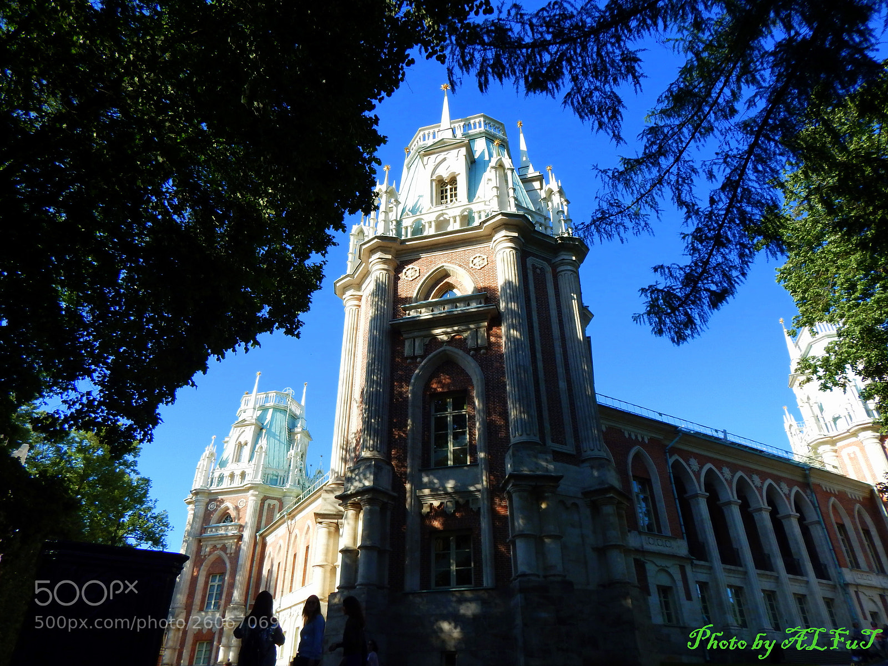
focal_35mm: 22
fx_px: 564
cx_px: 444
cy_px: 333
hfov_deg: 76.4
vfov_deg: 61.1
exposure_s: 1/1000
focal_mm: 4
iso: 125
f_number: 3
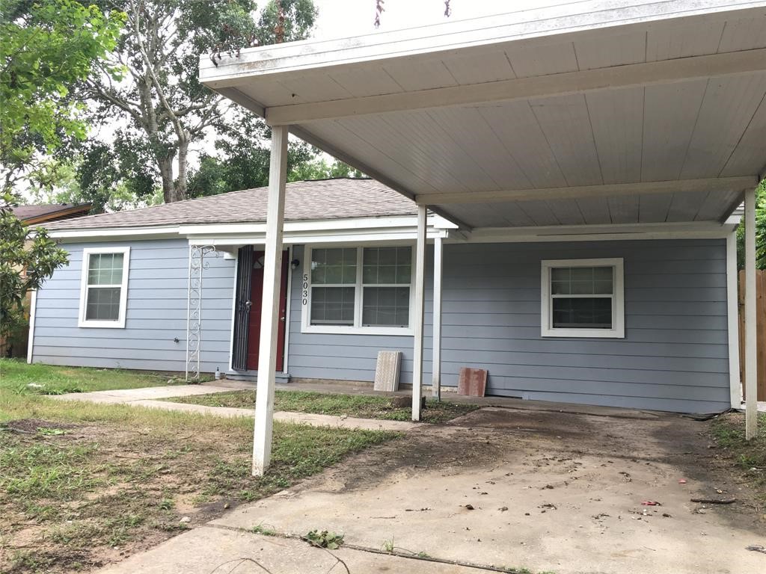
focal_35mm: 29
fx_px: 642
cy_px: 287
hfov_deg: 61.7
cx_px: 383
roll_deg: -1.8
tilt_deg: +6.1
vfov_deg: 48.2
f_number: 2.2
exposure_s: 1/120
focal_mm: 4.15
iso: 32
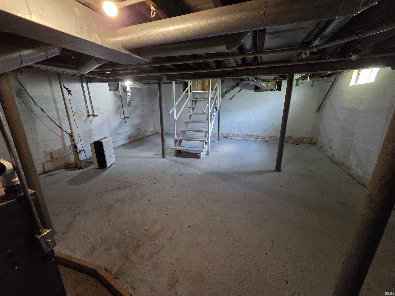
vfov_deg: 89.9
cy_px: 148
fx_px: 148
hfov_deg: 106.2
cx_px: 198
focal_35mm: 13
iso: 1600
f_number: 2.2
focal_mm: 2.2
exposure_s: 1/60
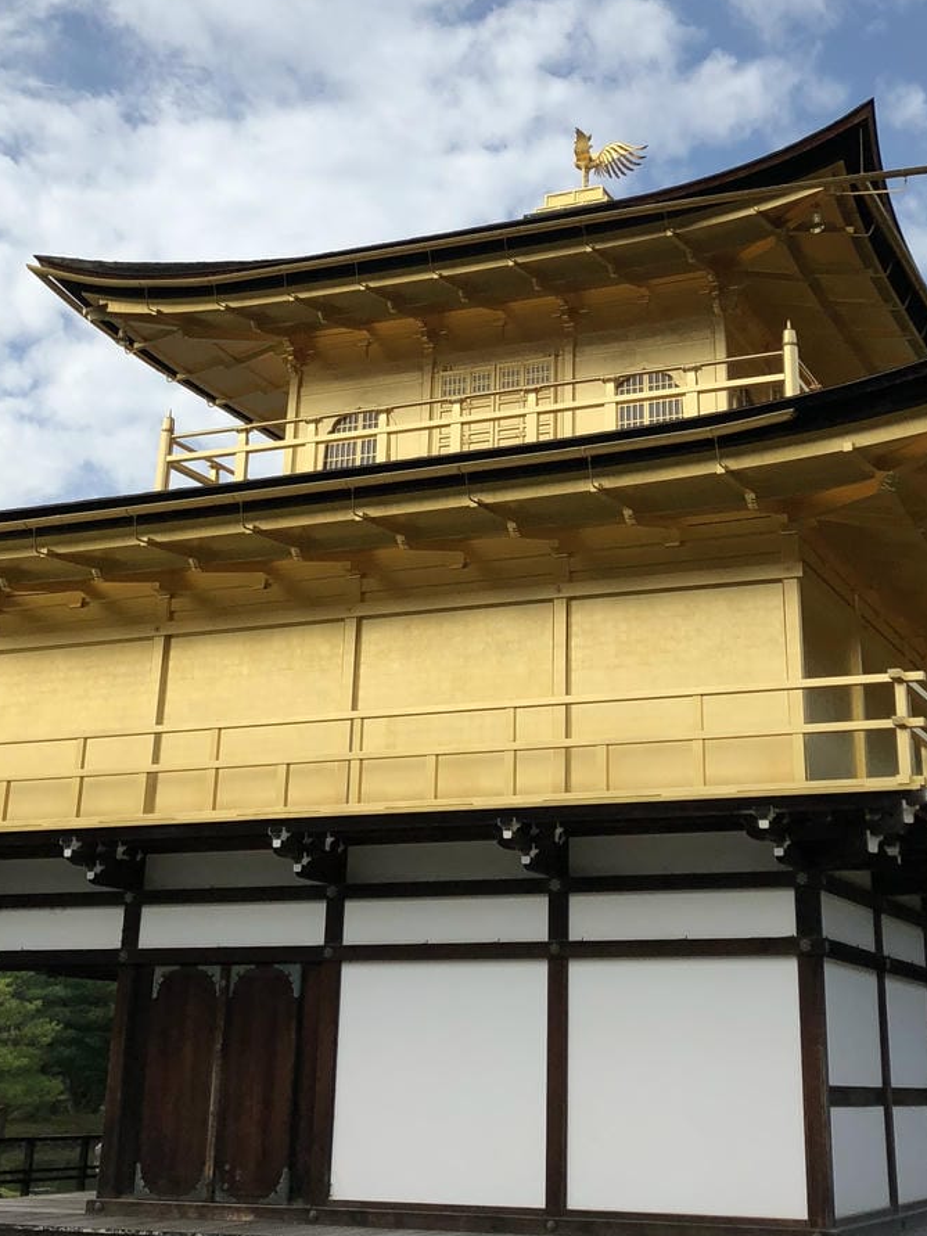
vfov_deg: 36.0
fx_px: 1857
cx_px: 527
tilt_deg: +23.1
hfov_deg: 28.0
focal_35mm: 52
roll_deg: -1.7
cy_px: 317
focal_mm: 3.99
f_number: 1.8
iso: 20
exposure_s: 1/3003
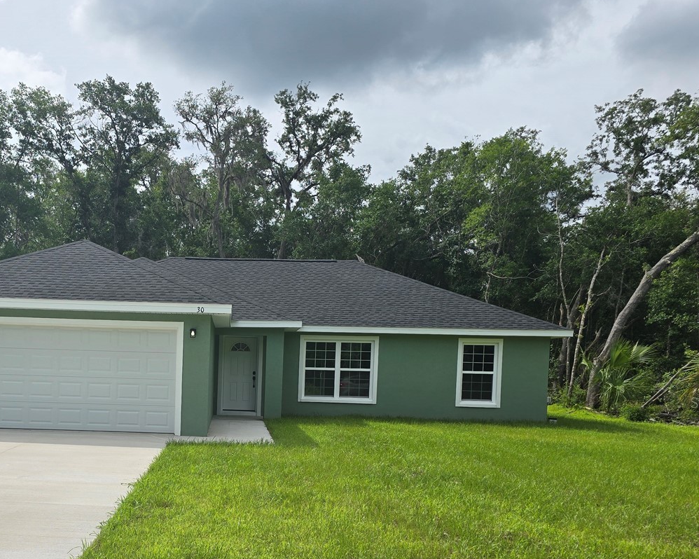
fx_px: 745
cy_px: 402
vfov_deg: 40.3
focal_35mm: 36
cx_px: 196
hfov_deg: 48.8
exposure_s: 1/981
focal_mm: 6.3
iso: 12
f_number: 1.7
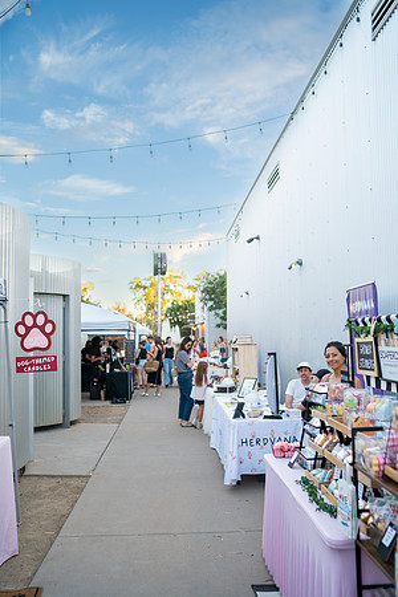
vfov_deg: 54.4
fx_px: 580
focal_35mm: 35
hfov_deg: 37.9
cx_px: 199
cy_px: 298
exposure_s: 1/250
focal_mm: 35
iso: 100
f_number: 2.2
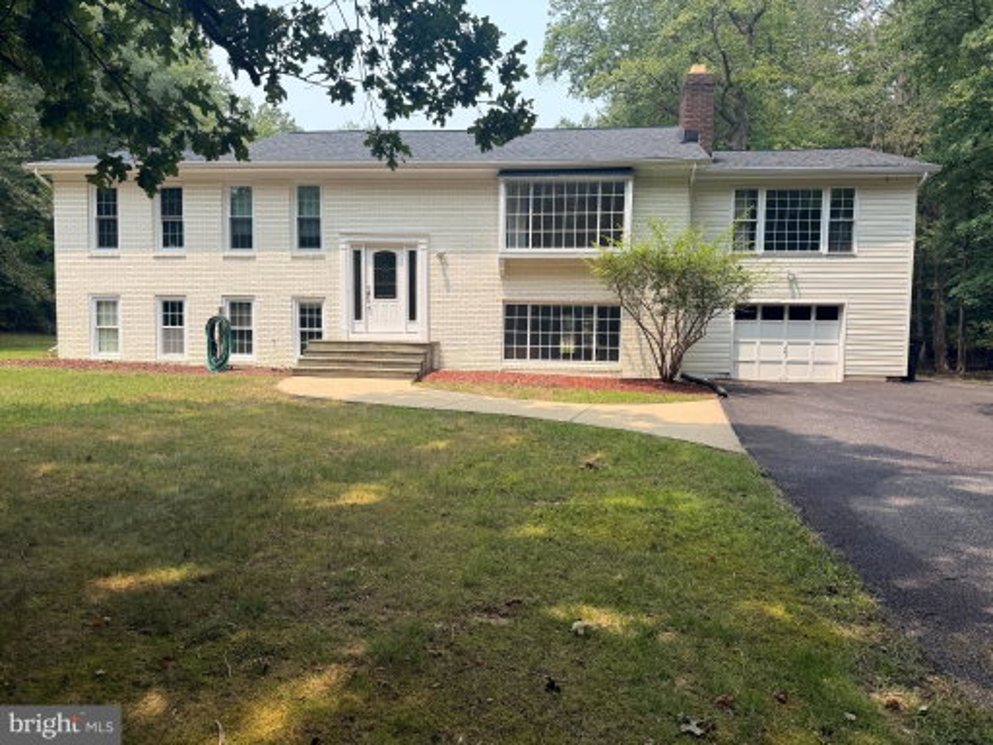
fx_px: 688
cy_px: 372
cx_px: 496
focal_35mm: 24
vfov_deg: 56.8
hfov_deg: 71.6
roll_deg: -0.6
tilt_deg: -3.8
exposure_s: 1/2525
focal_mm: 6.76
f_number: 1.78
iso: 80
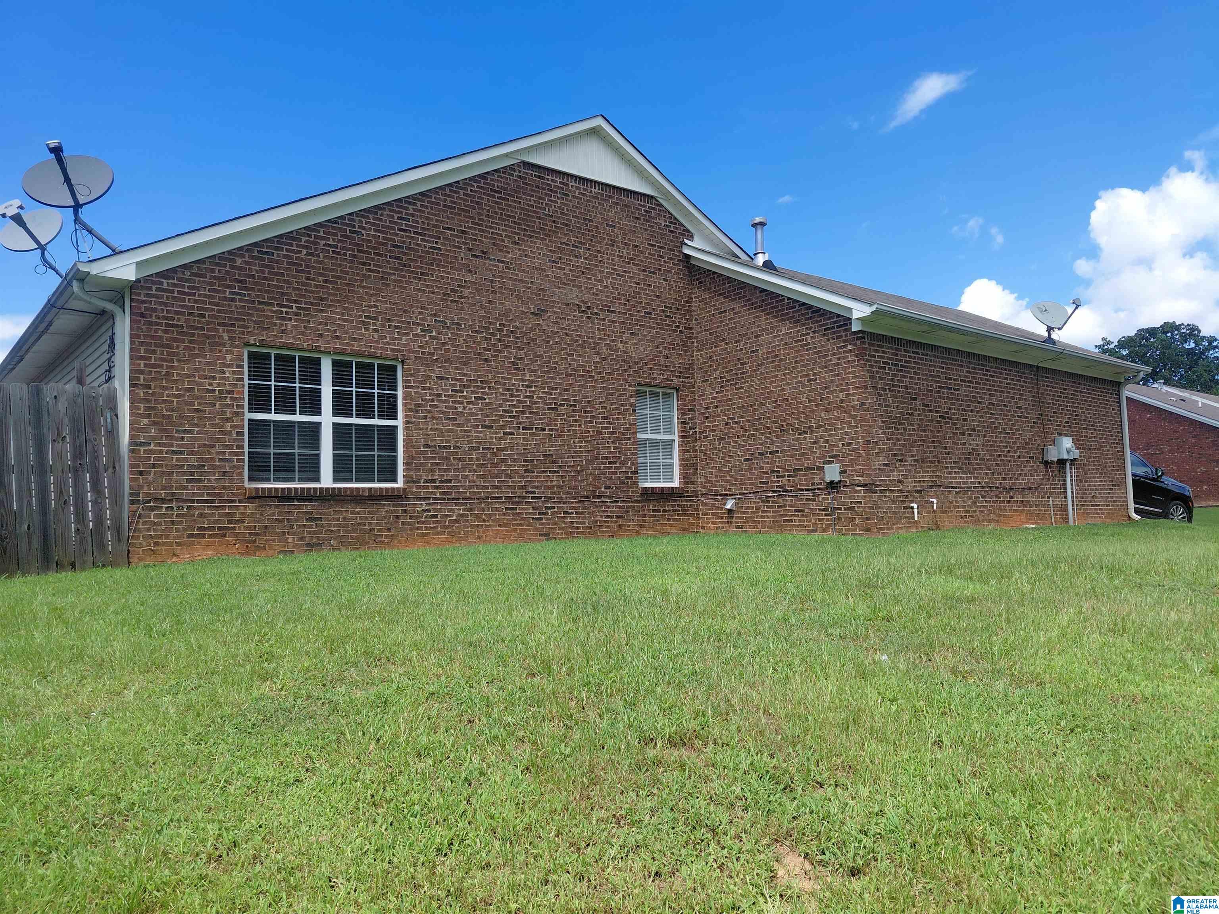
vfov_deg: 54.9
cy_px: 457
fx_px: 880
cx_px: 610
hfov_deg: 69.4
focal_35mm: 25
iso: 50
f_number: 1.8
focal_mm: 4.69
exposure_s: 1/1491
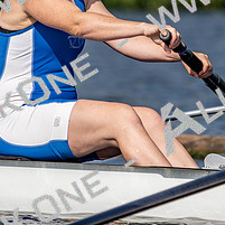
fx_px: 6957
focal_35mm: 946
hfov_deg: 1.9
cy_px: 50
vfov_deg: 1.9
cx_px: 65
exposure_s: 1/1600
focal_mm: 385
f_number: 6.3
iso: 125
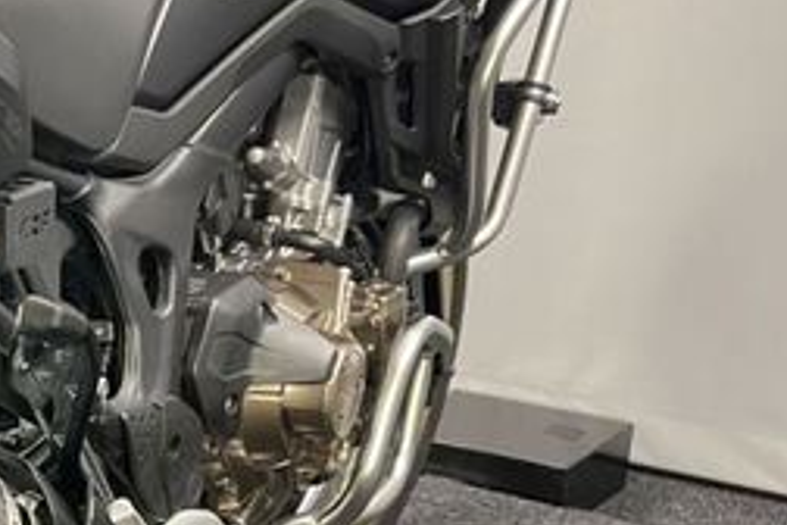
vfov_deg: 20.5
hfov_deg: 27.3
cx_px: -131
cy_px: 381
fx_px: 1443
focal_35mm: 66
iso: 250
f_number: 1.6
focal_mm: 5.1
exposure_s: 1/50
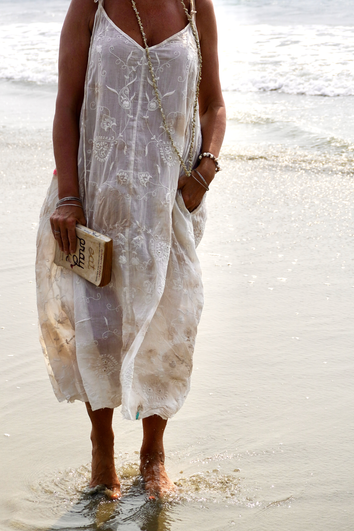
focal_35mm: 86
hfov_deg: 15.9
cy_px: 219
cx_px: 121
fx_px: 1265
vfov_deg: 23.7
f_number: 5.6
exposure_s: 1/1600
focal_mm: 39
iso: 100
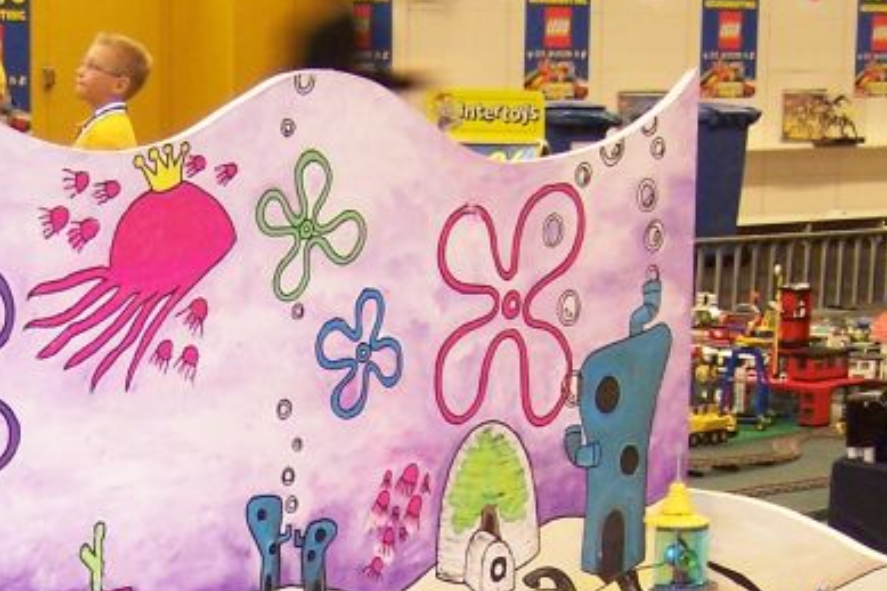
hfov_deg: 19.4
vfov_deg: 12.6
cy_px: 833
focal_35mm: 104
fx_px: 2561
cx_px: 171
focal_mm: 6.3
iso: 140
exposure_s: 1/6
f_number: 2.8
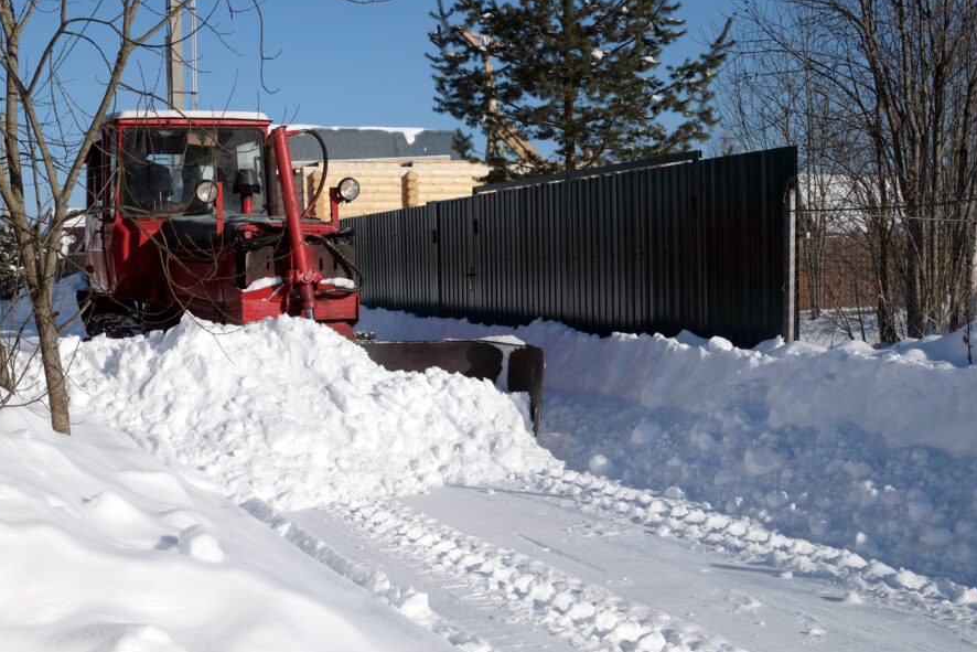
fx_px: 1411
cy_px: 348
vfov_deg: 26.0
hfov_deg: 38.1
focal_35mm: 52
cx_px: 423
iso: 200
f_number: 8
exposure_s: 1/1300
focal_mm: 30.2
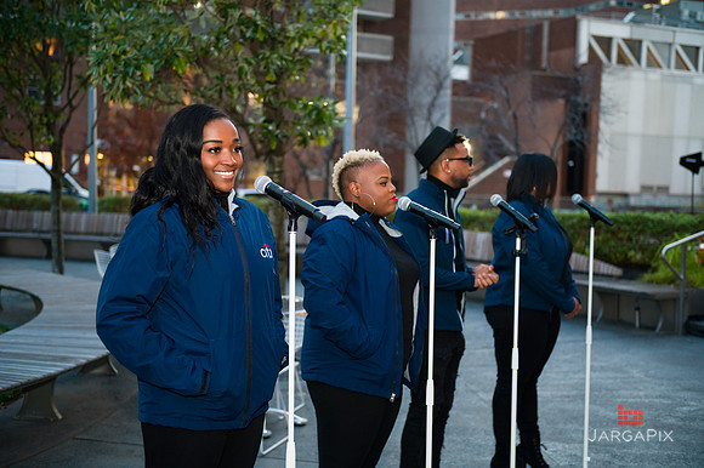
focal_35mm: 48
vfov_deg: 28.0
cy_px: 234
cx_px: 352
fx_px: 938
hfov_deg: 41.1
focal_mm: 48
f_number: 3.2
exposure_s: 1/200
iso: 1250
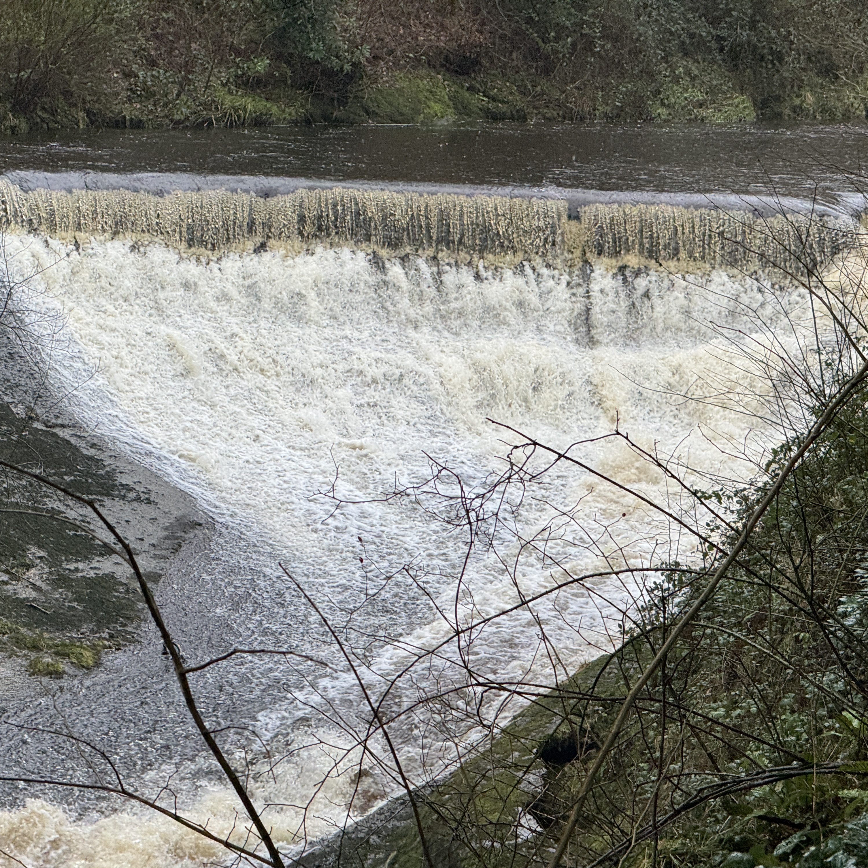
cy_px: 435
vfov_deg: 12.3
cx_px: 301
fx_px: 4028
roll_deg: -2.8
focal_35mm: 142
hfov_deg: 12.3
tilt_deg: -7.9
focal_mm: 15.66
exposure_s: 1/99
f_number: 2.8
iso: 125
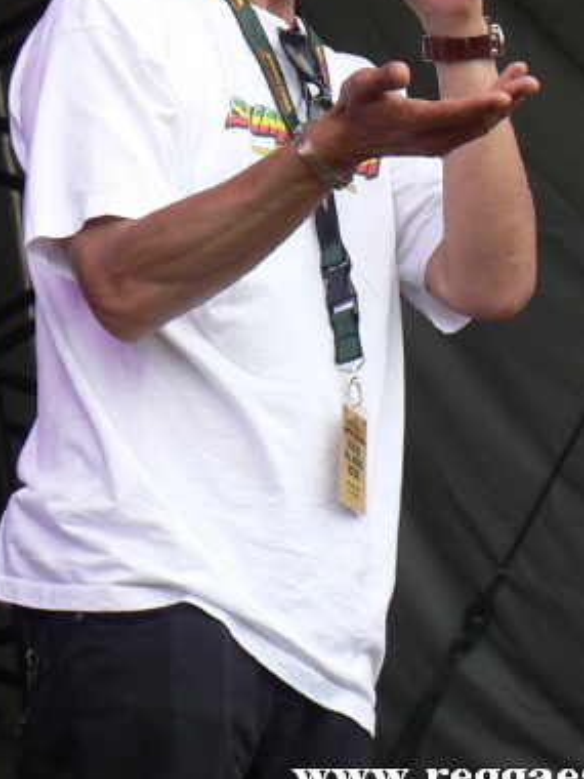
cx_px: 336
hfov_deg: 6.0
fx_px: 5534
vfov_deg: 8.0
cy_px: 191
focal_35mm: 246
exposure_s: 1/100
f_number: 3.3
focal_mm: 26.8
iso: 64
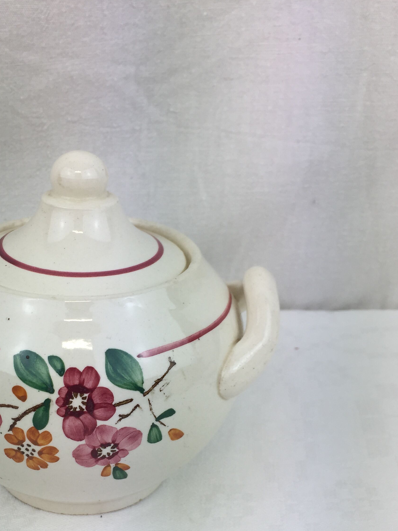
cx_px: 116
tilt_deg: -29.9
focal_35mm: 42
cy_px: 375
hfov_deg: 33.9
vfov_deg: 43.8
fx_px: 644
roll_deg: -1.6
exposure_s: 1/306
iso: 32
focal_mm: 4.15
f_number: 2.2
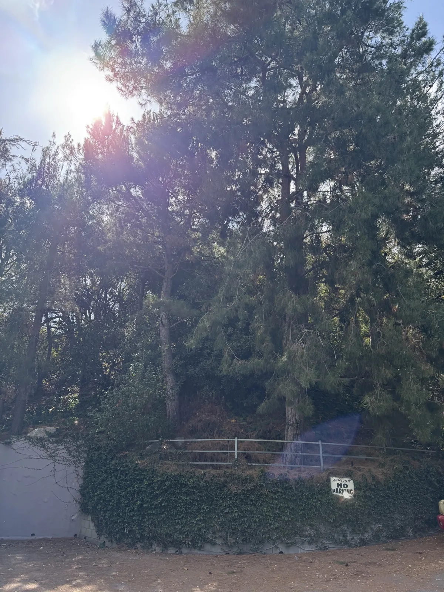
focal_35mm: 24
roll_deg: -2.1
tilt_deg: +27.7
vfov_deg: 71.6
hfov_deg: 56.8
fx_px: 410
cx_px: 222
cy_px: 296
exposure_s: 1/1585
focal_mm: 6.76
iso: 100
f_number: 1.78
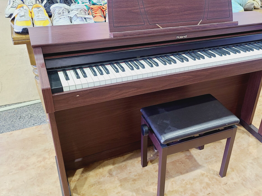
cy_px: 88
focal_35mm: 35
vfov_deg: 40.6
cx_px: 175
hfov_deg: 51.6
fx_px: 265
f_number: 1.8
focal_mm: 5.4
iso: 200
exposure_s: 1/50
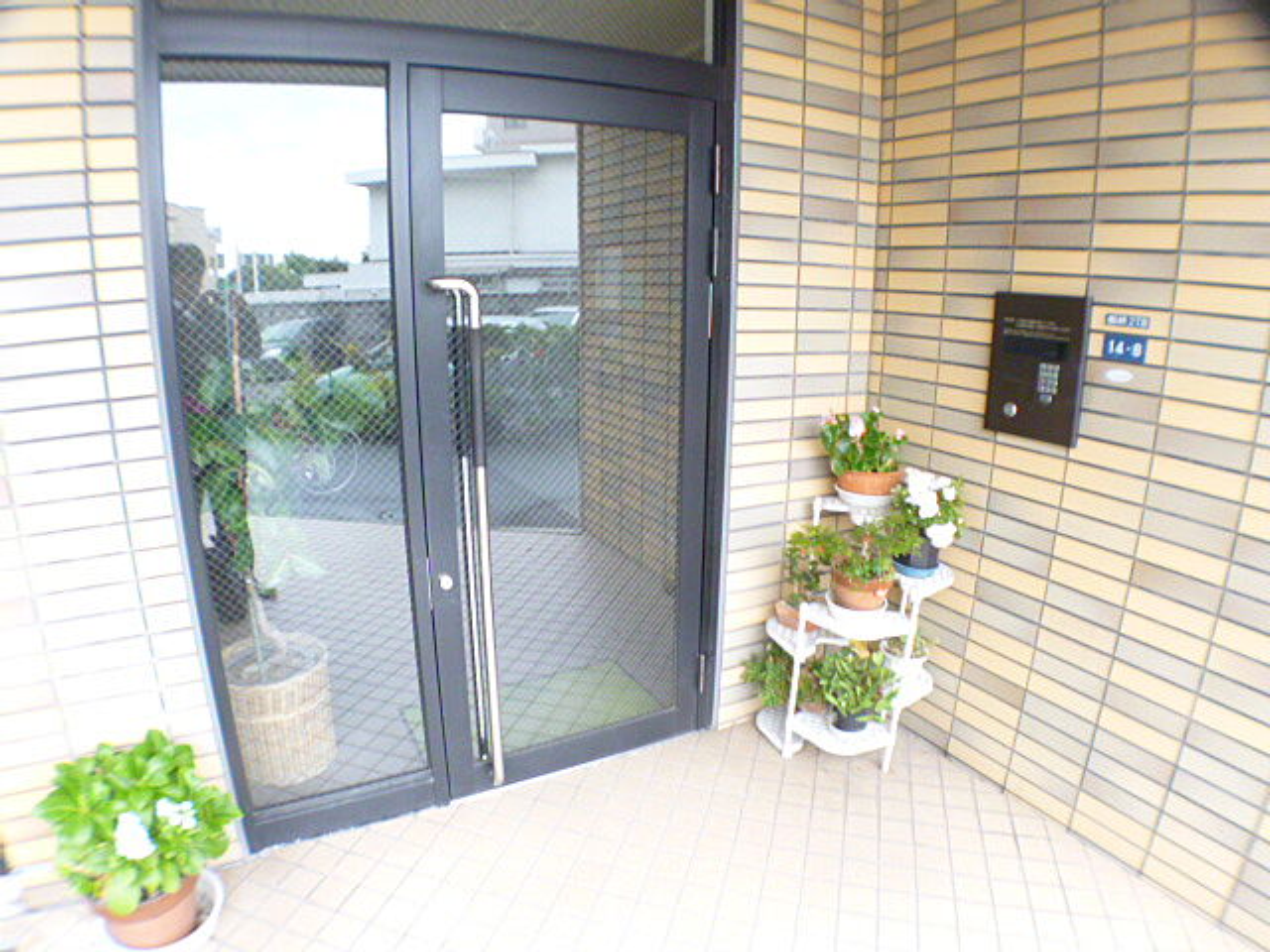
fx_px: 1174
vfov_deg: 44.2
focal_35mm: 32
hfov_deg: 56.8
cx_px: 635
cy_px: 476
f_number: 2.9
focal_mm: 5.7
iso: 400
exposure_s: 1/25
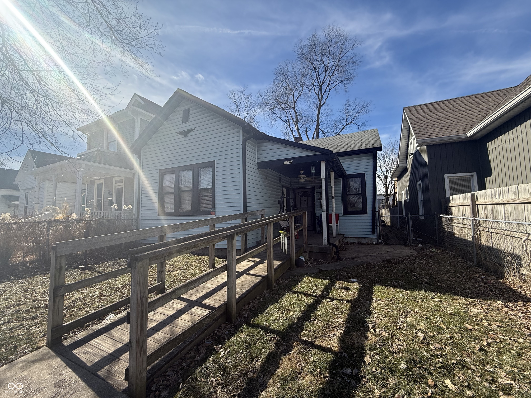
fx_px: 215
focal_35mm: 14
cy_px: 199
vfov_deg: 85.7
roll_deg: +1.2
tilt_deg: +5.5
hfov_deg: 102.1
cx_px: 266
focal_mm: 2.22
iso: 50
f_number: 2.2
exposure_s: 1/970
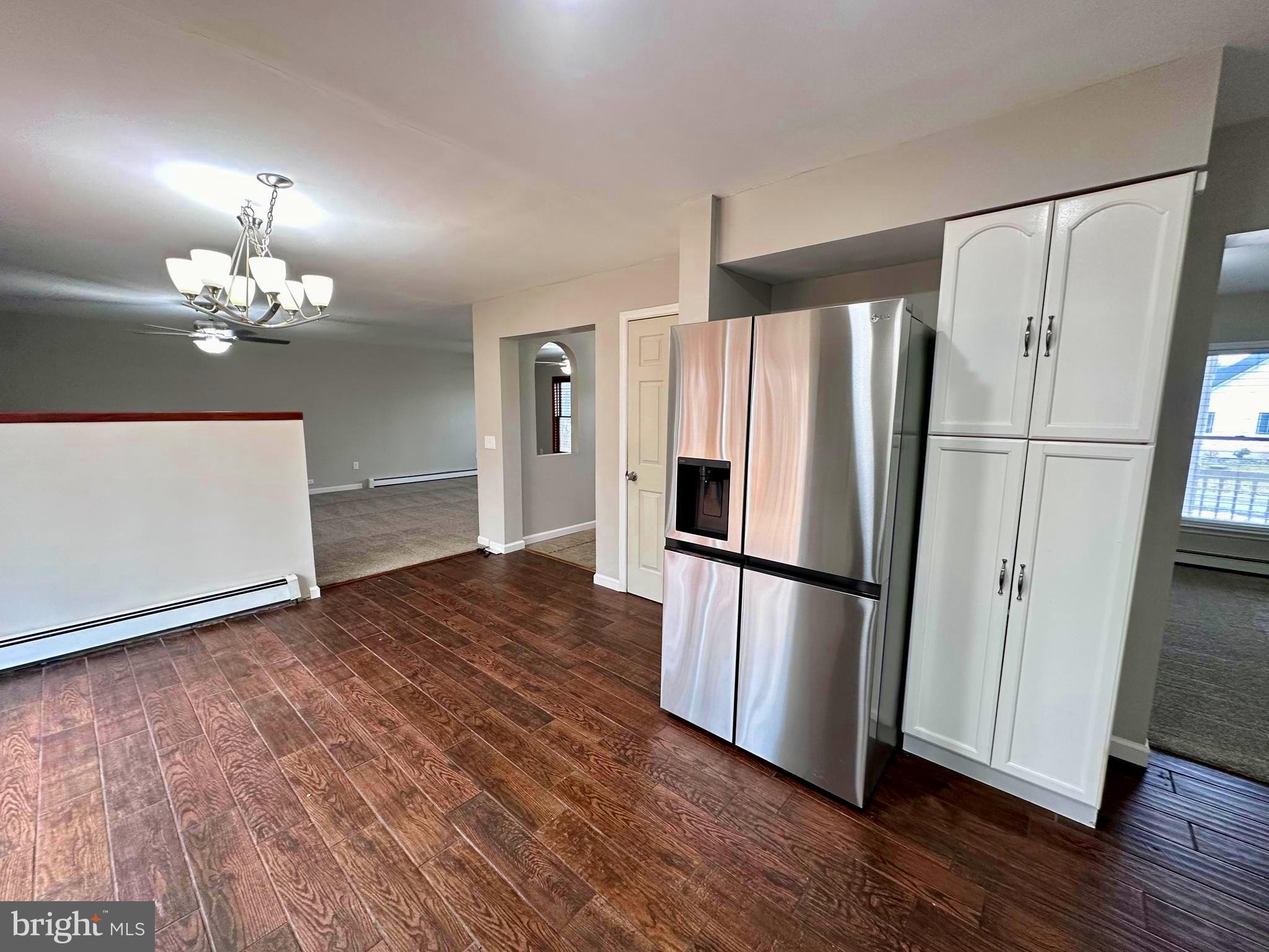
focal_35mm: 14
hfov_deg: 102.1
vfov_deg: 85.7
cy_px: 476
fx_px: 513
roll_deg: -0.4
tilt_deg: -7.2
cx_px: 634
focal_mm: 2.22
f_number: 2.2
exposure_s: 1/60
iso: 160
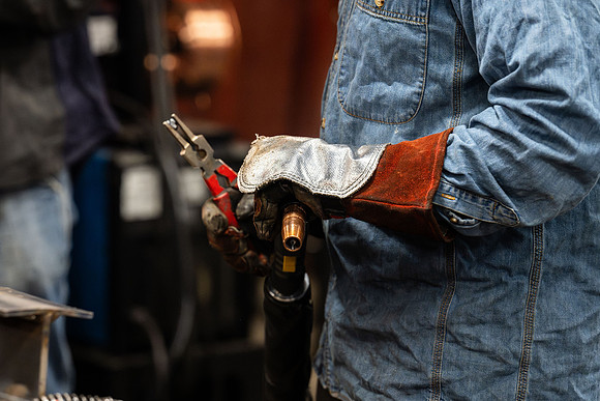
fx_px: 2664
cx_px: 245
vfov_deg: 8.6
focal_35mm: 160
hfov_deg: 12.8
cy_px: 200
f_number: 4
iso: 2500
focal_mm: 135
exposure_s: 1/400
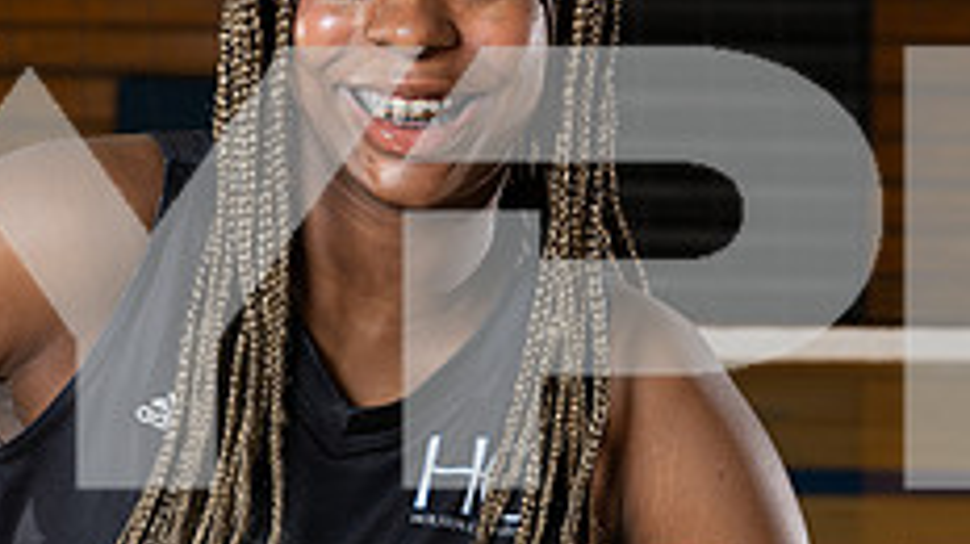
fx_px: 3366
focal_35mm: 131
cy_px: 270
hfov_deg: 16.4
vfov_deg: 9.2
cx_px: 322
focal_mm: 50
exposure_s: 1/250
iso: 500
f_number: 5.6
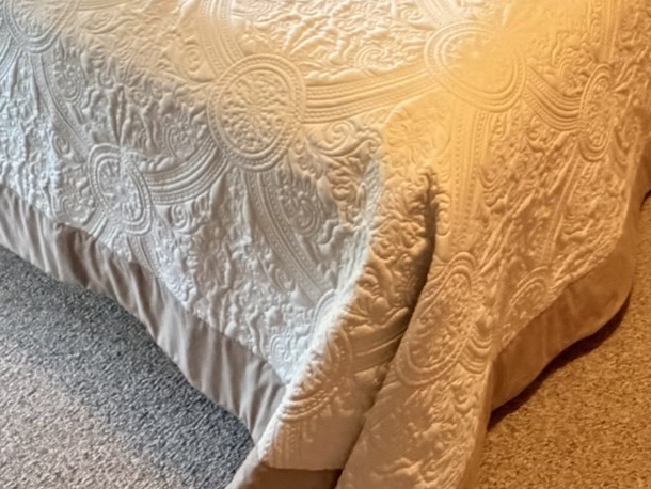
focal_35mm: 47
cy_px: -200
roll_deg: -0.7
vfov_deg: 25.2
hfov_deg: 39.7
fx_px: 884
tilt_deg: -15.1
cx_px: 459
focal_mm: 2.22
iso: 1250
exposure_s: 1/40
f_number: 2.2
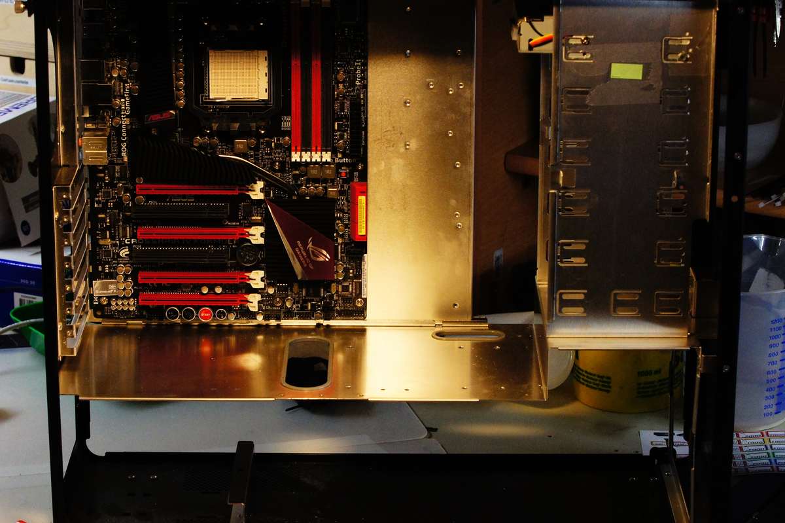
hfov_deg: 19.5
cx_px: 392
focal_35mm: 105
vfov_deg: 13.0
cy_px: 262
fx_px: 2289
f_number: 8
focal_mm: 70
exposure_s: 1/50
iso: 1600
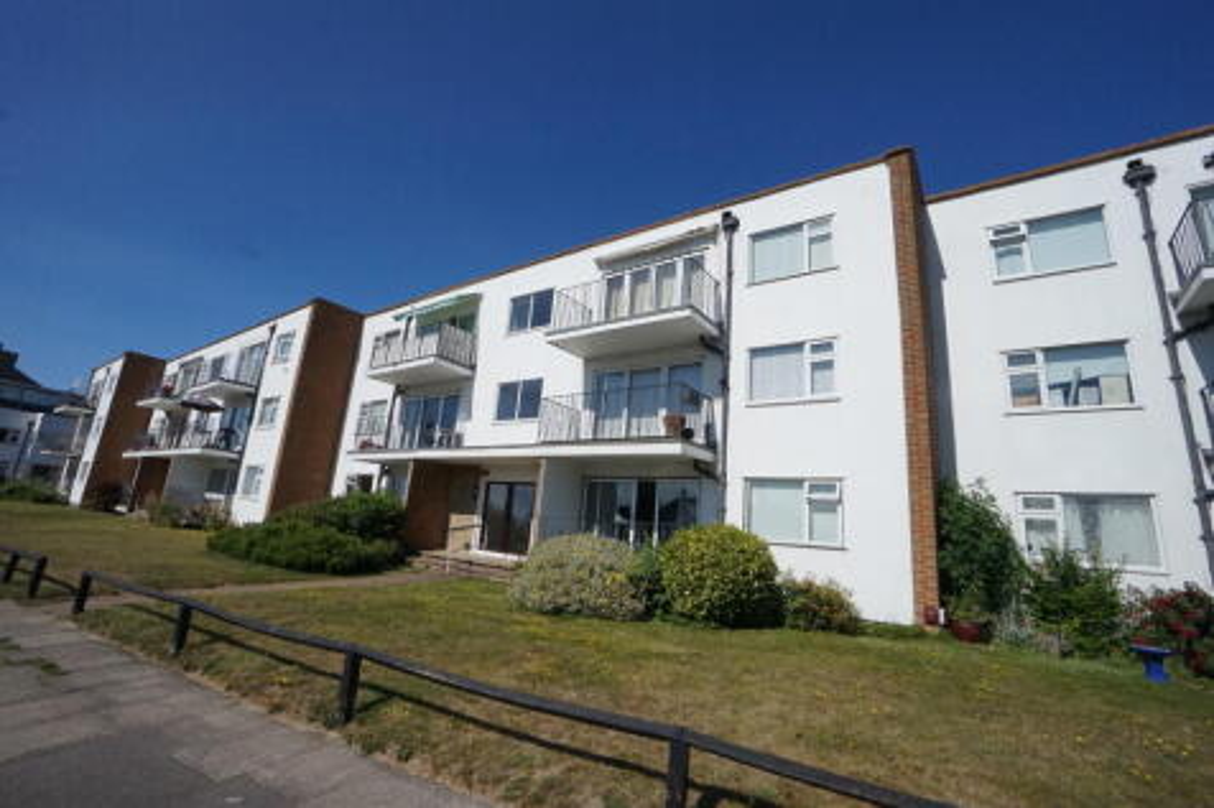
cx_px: 607
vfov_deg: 77.3
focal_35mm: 15
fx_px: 506
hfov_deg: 100.4
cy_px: 404
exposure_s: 1/2500
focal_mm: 10
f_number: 16
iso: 1600
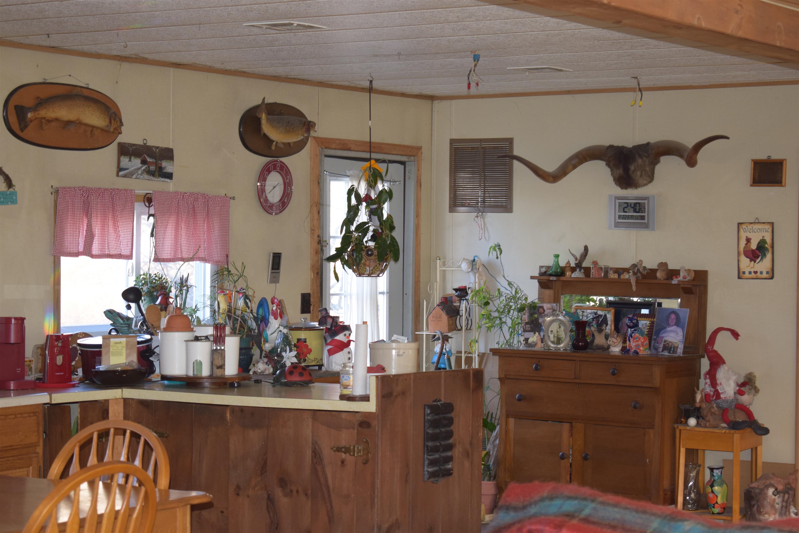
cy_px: 266
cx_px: 400
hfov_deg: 24.6
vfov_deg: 16.6
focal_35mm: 82
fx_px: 1831
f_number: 5.6
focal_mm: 55
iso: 720
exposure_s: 1/30
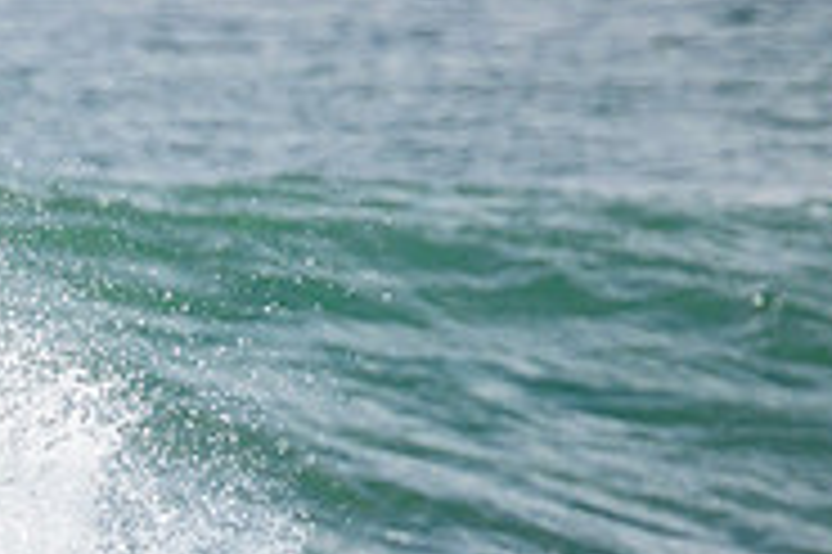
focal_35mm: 2513
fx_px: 58025
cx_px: -351
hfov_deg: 0.8
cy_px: 849
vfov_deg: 0.5
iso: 900
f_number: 11
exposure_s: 1/2000
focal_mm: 800
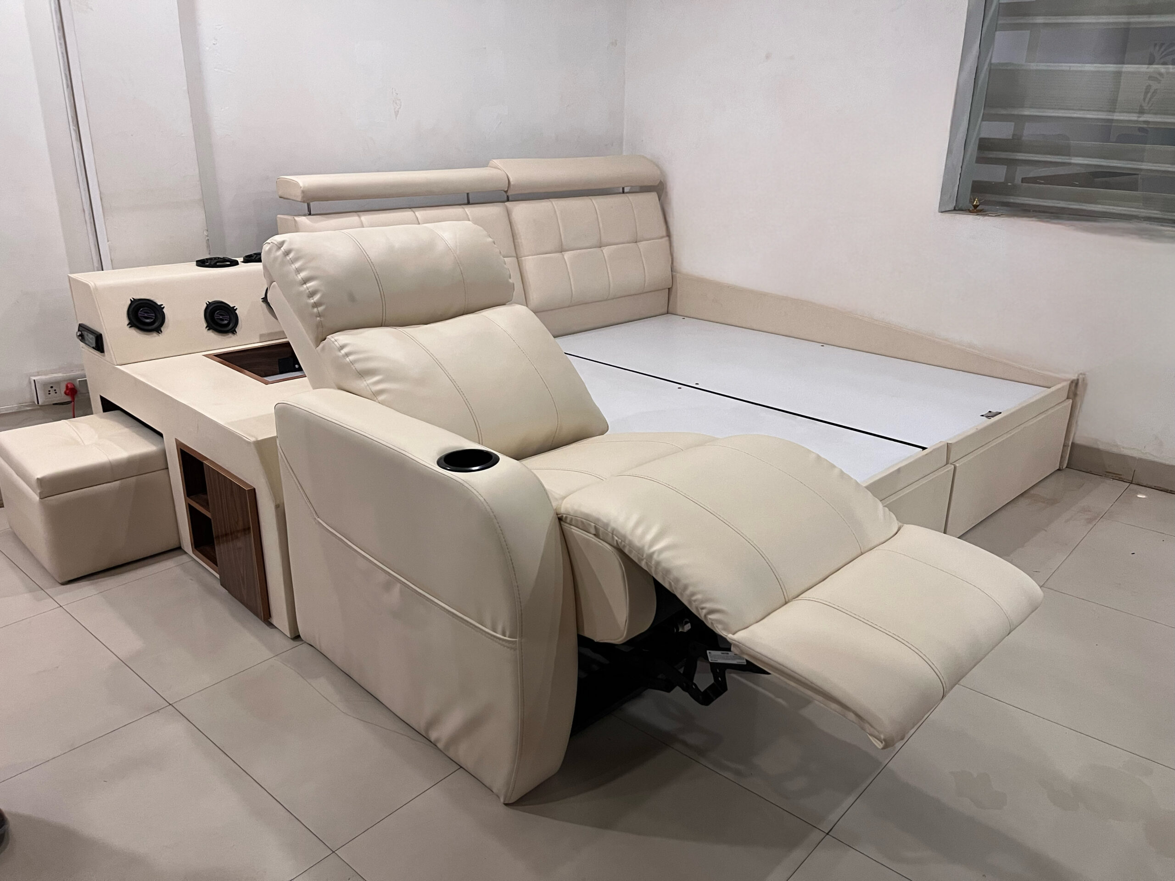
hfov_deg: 67.3
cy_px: 440
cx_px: 588
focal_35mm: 26
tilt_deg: -21.0
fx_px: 883
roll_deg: -0.5
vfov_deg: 53.1
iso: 200
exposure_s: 1/50
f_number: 1.6
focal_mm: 5.1
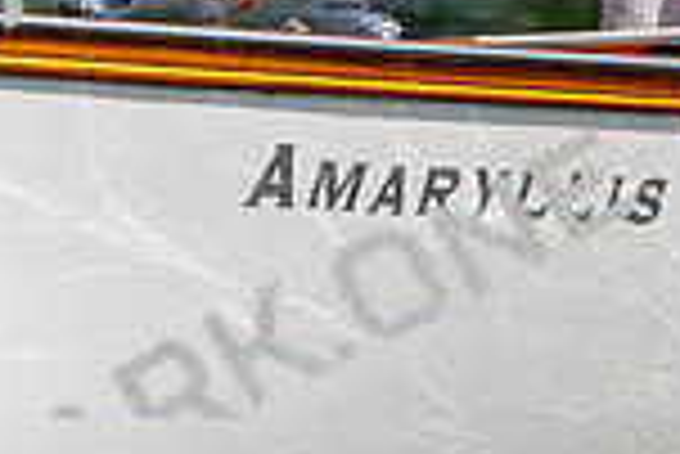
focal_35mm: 979
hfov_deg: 2.1
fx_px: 18510
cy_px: -353
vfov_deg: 1.4
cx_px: 464
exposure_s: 1/1600
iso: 160
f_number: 5.6
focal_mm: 255
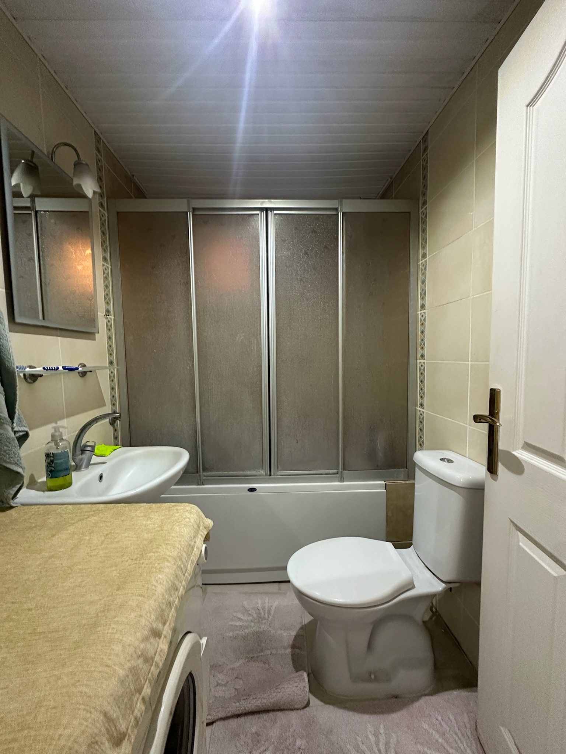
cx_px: 283
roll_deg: -0.4
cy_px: 377
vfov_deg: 102.1
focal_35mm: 14
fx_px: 305
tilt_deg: -2.1
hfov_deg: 85.7
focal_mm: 2.22
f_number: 2.2
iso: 500
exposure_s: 1/50
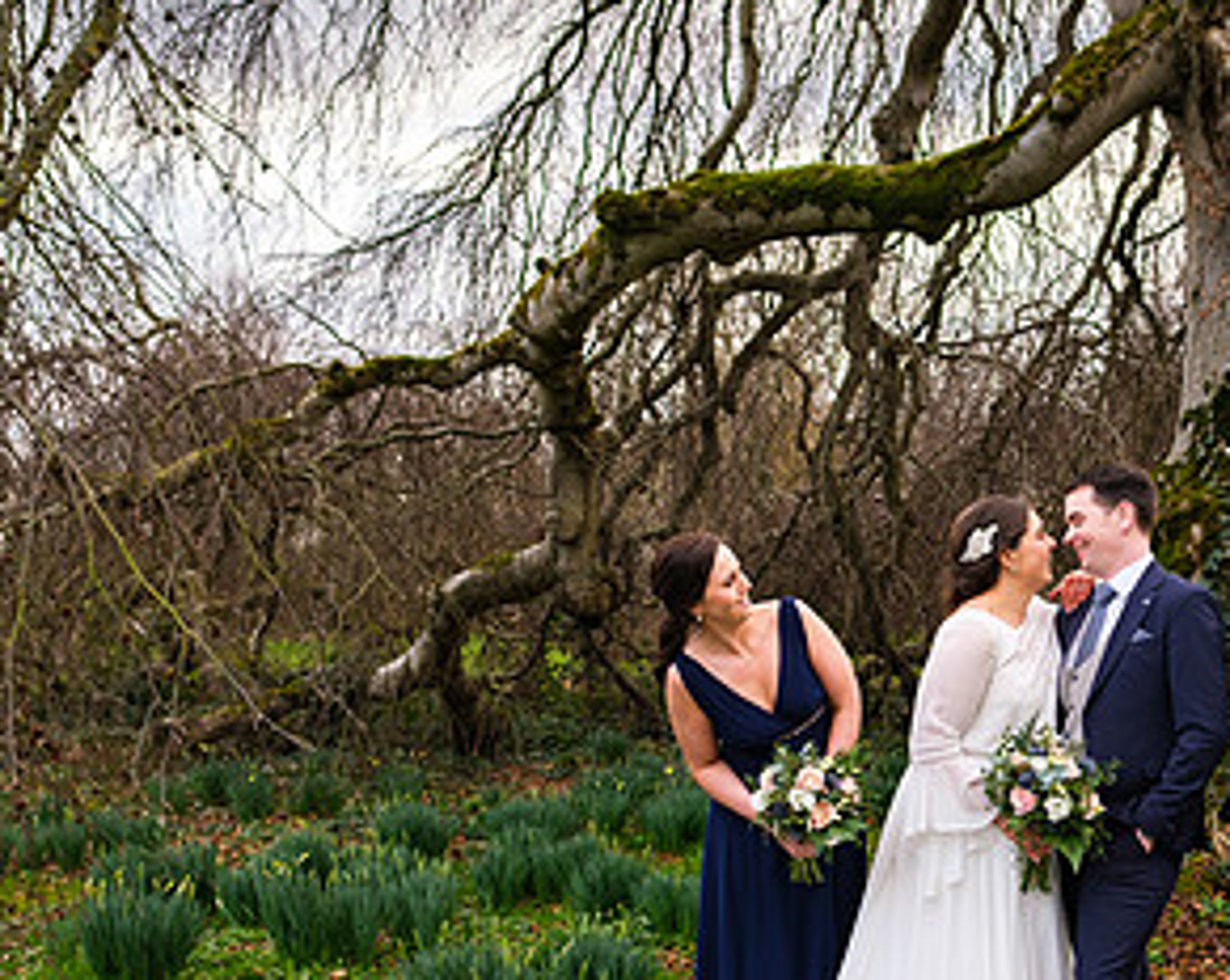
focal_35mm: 45
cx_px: 816
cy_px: 729
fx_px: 1636
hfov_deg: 40.7
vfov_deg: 32.8
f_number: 2.8
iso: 200
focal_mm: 16
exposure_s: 1/160
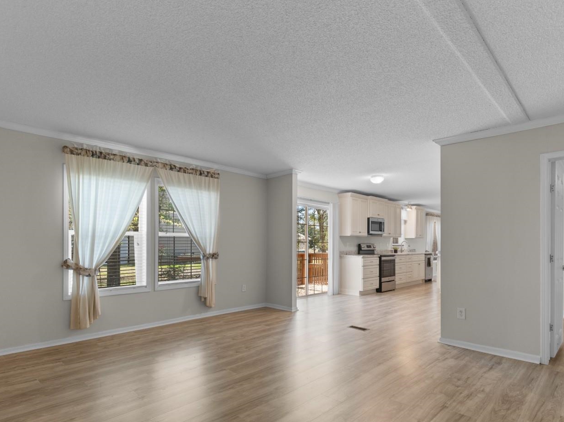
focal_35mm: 19
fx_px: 310
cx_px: 286
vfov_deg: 68.4
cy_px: 239
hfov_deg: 84.7
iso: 100
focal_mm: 10
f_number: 4.5
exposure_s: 1/2
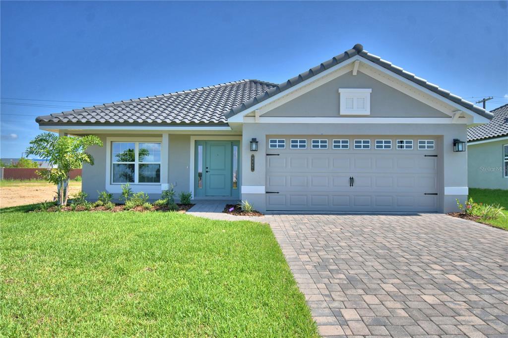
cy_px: 169
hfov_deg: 78.6
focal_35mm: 22
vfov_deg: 57.2
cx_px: 254
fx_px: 310
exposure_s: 1/1000
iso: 100
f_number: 5
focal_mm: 15
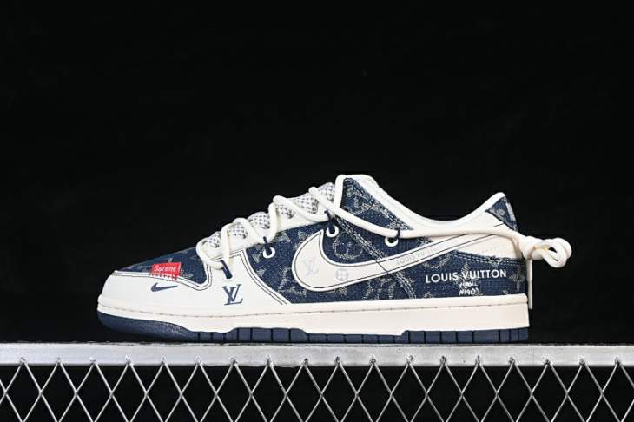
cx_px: 317
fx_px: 1320
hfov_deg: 27.0
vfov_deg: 18.2
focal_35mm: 75
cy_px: 211
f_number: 7.1
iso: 160
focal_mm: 50
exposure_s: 1/80
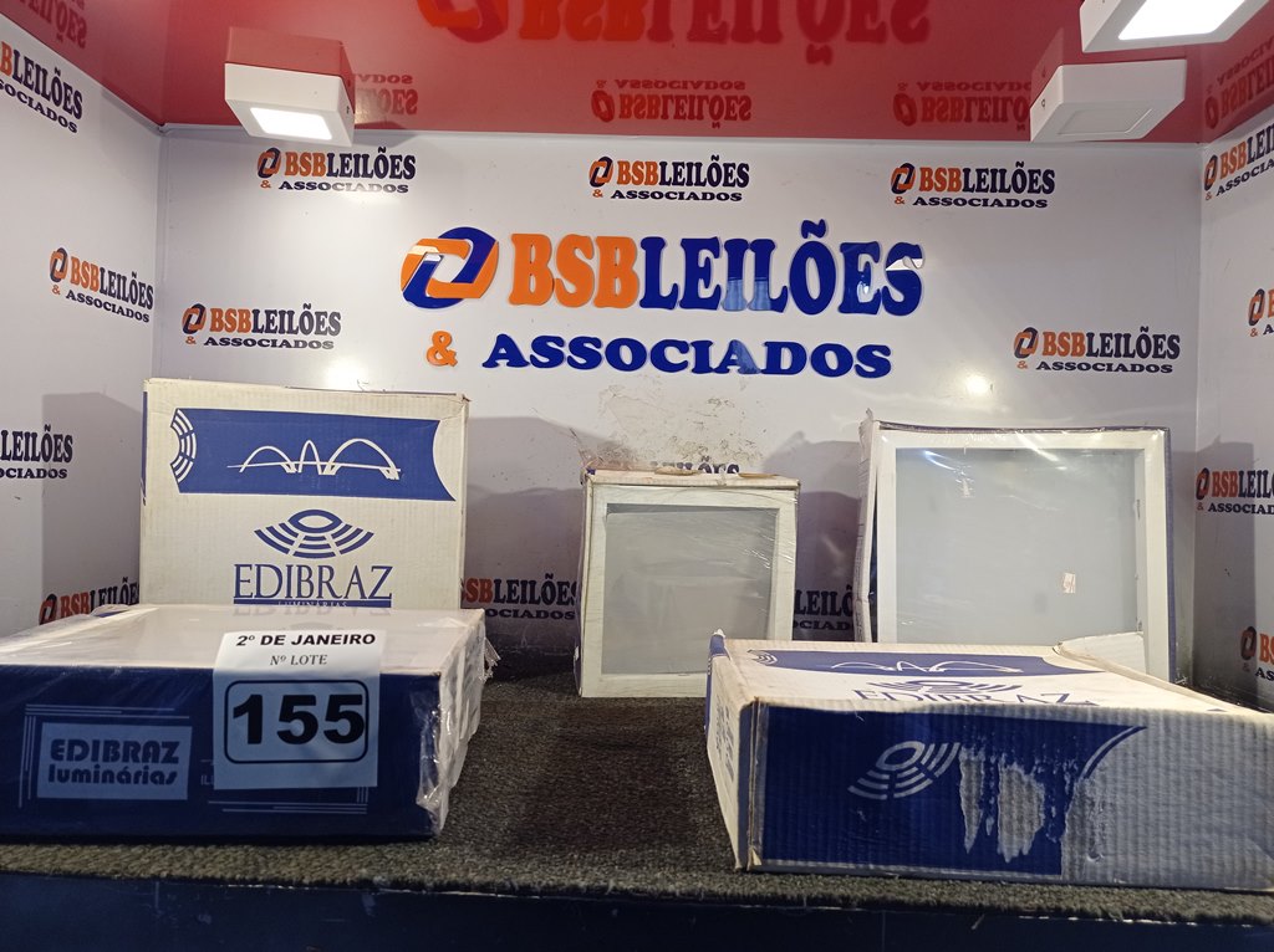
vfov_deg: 49.7
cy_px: 476
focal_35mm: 28
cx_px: 637
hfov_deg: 63.5
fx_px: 1030
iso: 140
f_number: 1.79
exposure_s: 1/120
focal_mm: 4.7
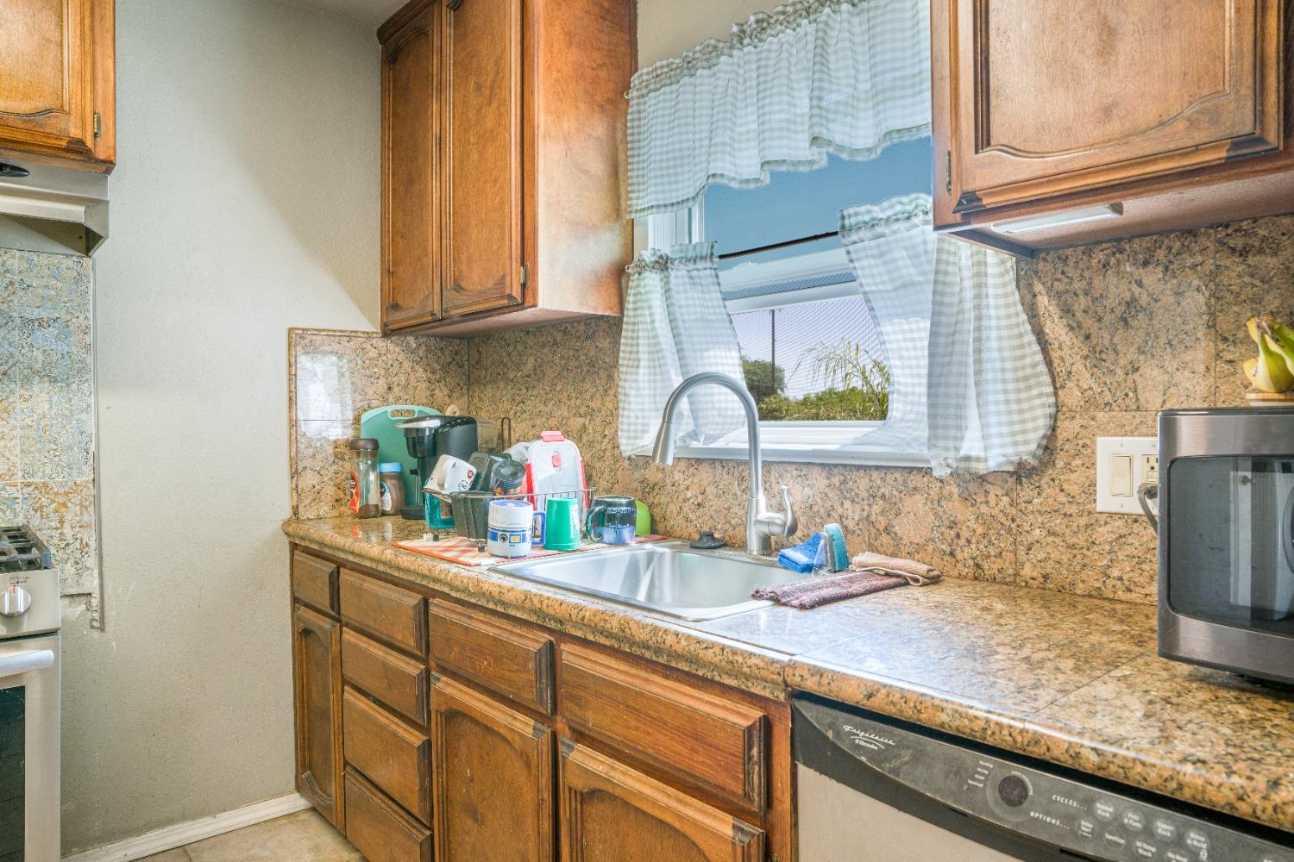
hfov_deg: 76.1
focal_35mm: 23
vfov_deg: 55.1
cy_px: 431
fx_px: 827
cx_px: 647
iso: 100
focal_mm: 23
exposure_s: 1/3
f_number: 8
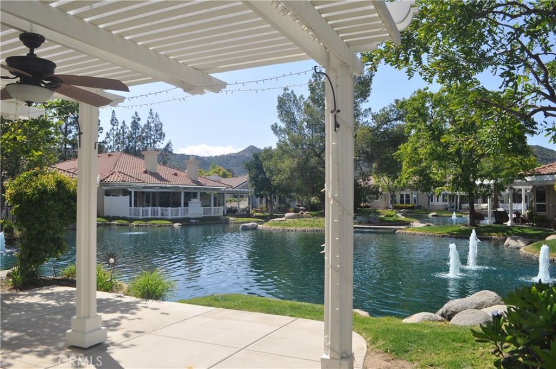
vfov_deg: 47.8
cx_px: 278
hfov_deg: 67.4
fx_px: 416
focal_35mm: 27
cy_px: 184
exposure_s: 1/400
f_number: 10
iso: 200
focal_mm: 18
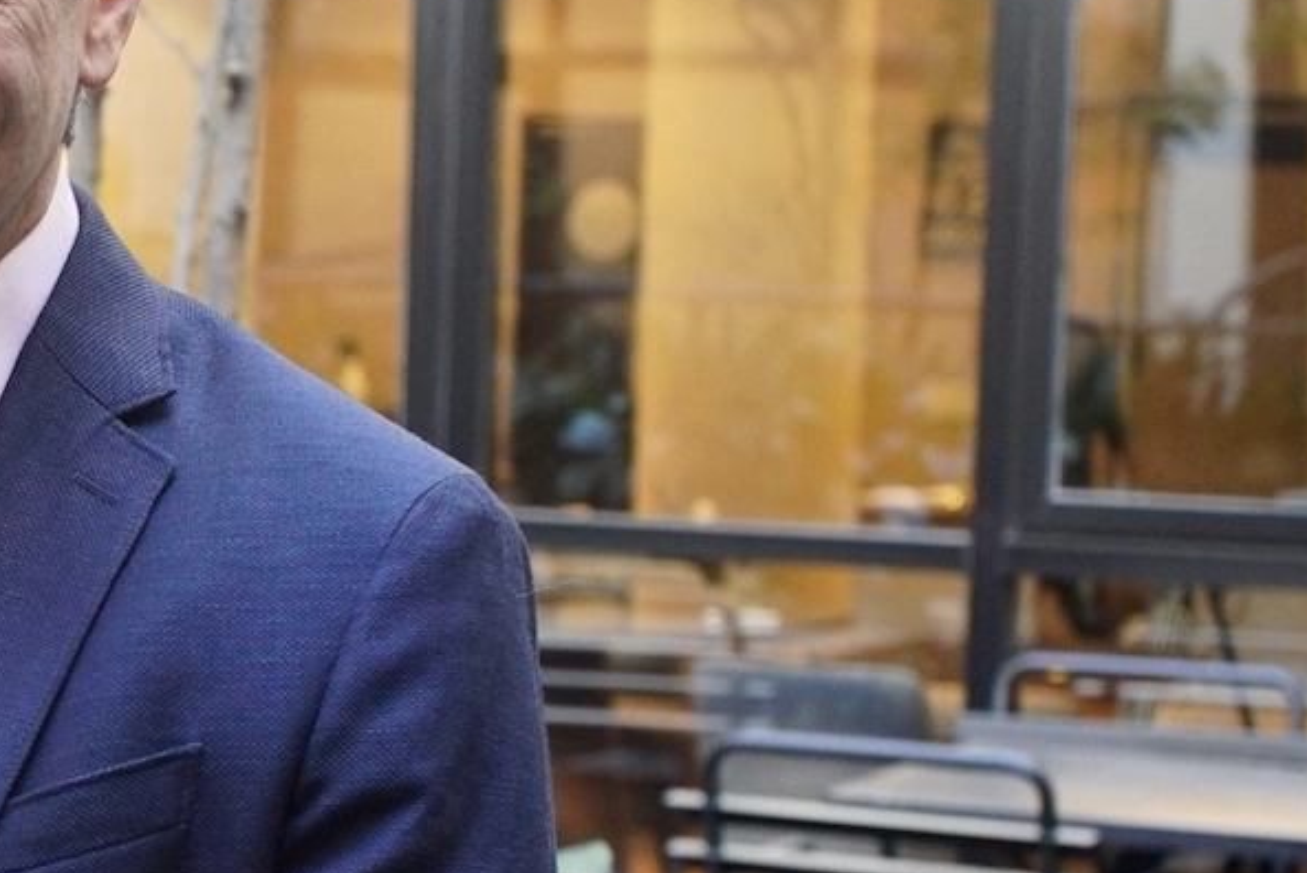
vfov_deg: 11.1
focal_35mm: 123
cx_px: -190
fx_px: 4468
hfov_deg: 16.1
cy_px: 675
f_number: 4.5
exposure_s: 1/125
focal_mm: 38
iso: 1600
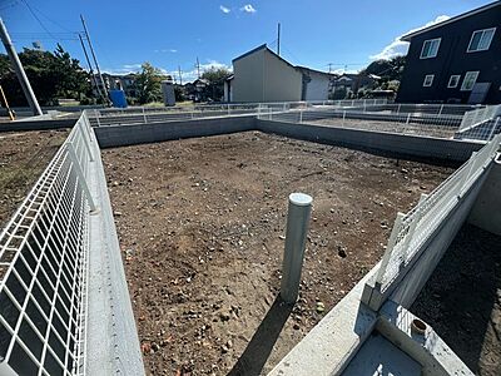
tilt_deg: -24.3
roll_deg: +1.3
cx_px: 250
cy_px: 188
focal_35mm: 13
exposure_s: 1/815
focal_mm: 1.57
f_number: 1.8
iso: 32
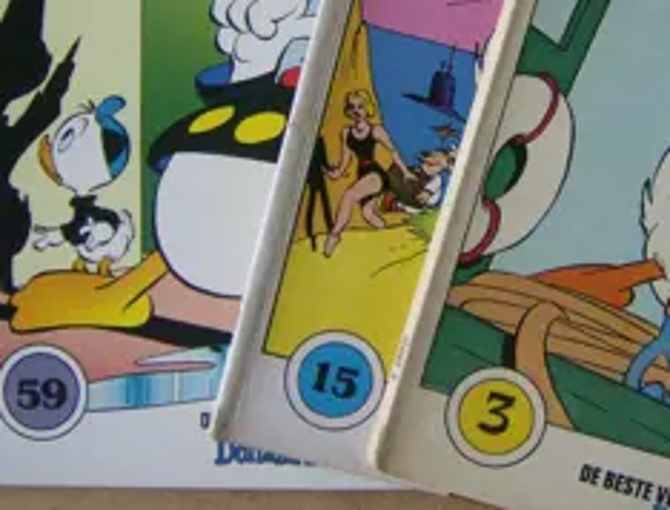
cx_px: 461
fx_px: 1420
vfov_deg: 19.9
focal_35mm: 73
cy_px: 46
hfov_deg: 26.4
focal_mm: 6
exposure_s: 1/64
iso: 196
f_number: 2.8
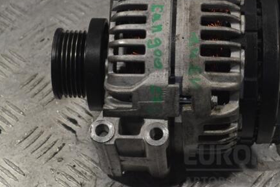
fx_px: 840
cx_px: 172
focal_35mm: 108
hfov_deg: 18.9
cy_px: 69
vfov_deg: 12.7
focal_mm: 52
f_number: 9
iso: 3200
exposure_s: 1/320
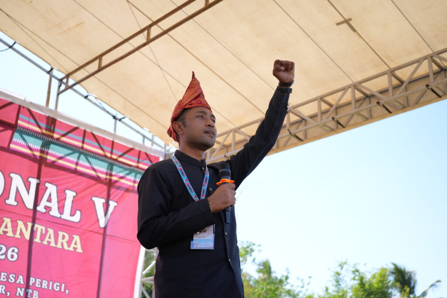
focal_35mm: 45
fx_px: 559
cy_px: 149
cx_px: 224
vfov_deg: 29.9
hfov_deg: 43.6
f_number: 4.5
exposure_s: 1/250
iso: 100
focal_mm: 45
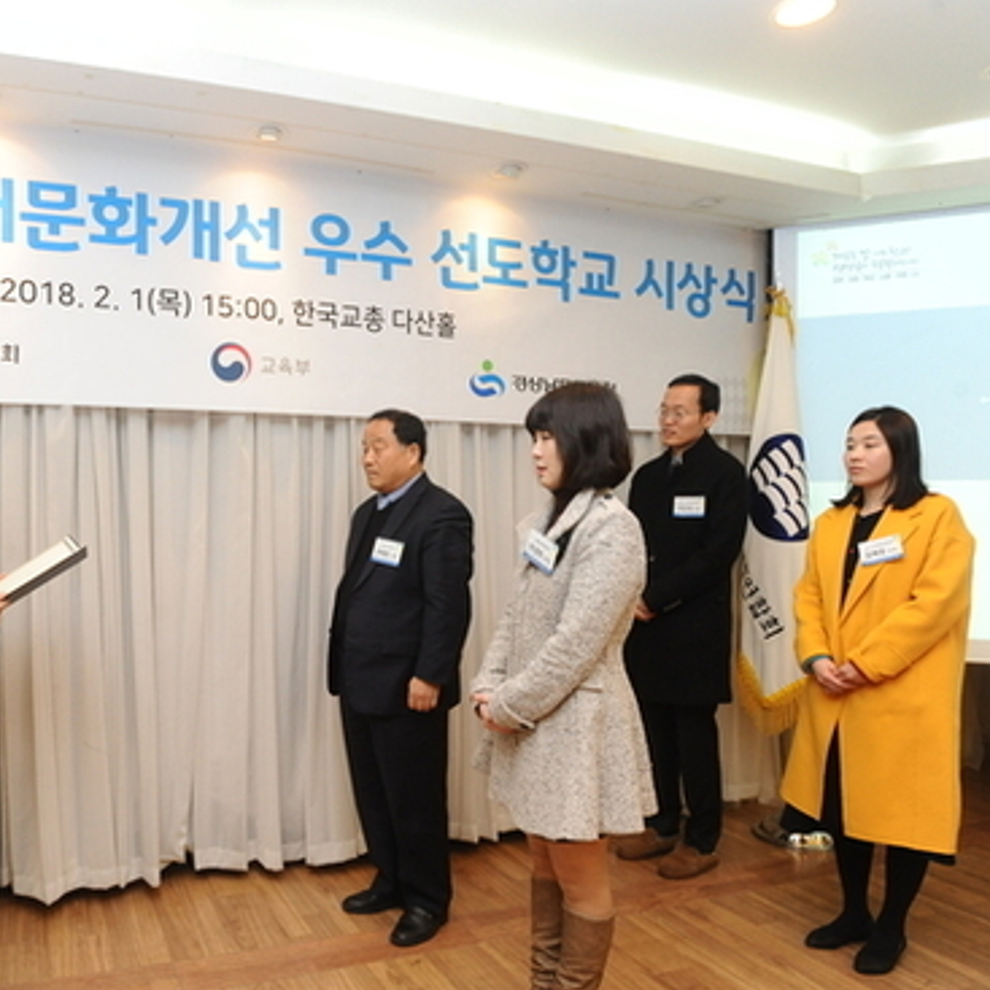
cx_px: 274
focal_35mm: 25
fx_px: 809
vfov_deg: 62.8
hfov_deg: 60.2
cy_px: 550
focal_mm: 17
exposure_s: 1/160
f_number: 5.6
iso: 2000
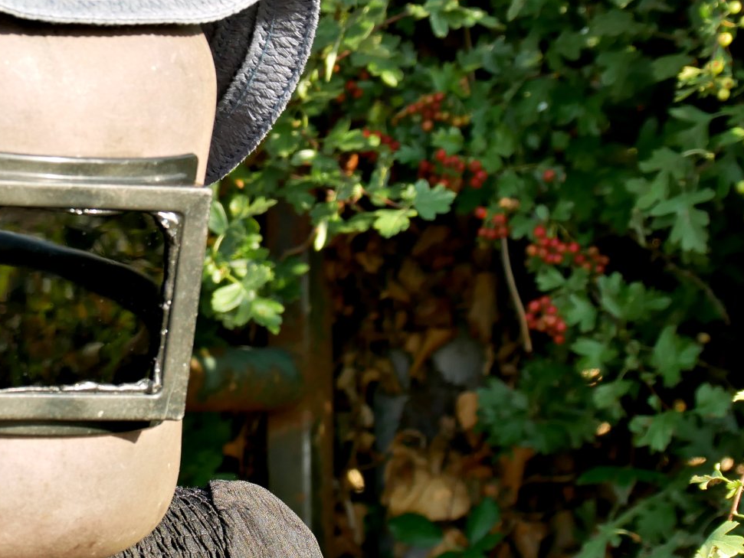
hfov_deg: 11.3
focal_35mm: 173
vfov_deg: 8.6
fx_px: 3720
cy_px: 229
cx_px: 26
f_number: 5.6
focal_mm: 41
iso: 200
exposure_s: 1/200
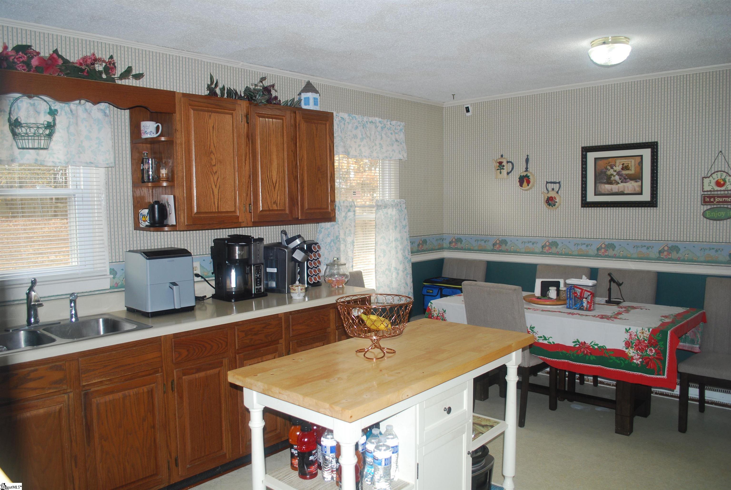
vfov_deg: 48.0
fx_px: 549
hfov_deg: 67.3
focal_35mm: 27
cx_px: 366
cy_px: 245
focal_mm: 18
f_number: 3.5
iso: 200
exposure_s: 1/60
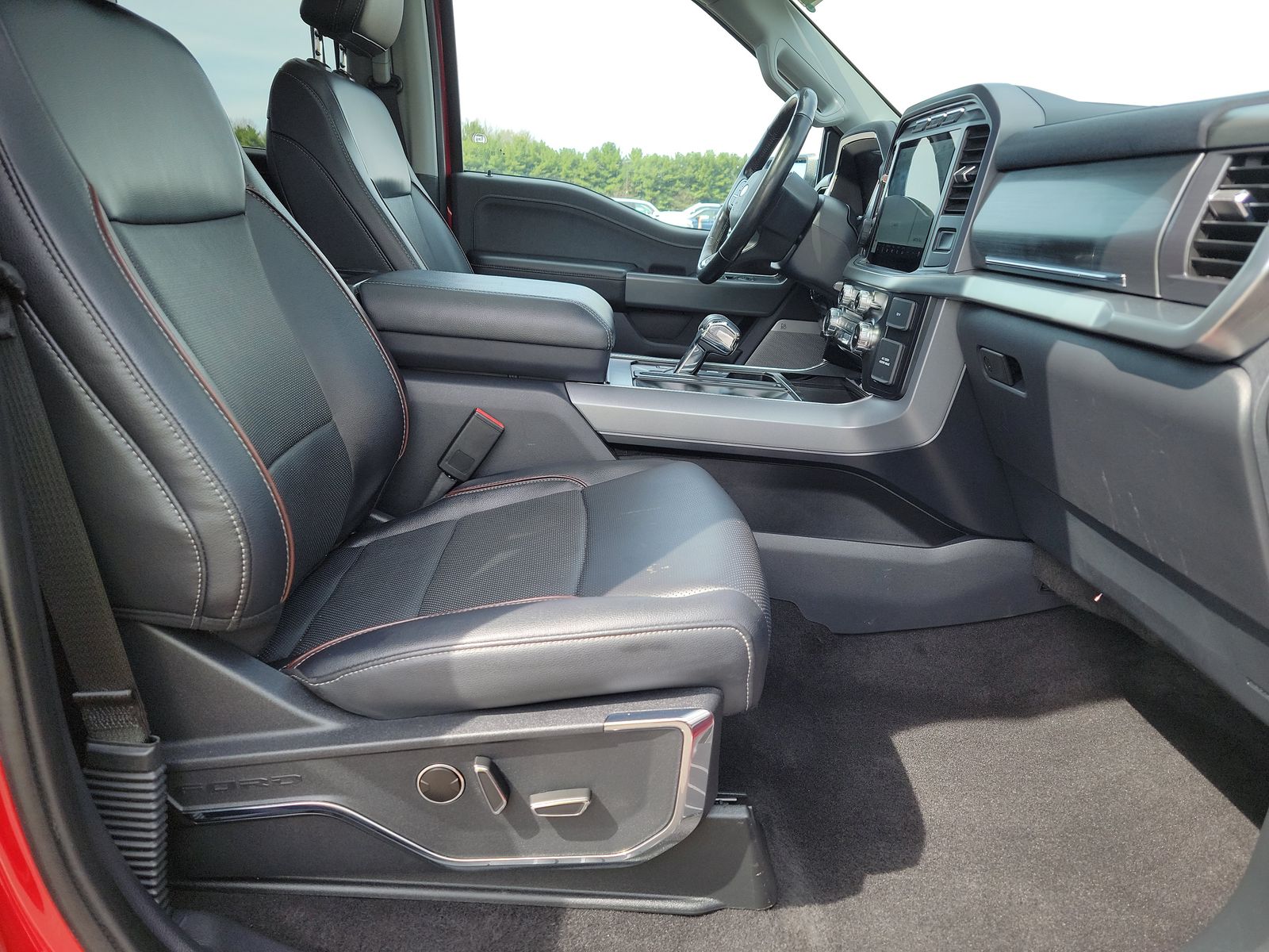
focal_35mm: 24
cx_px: 634
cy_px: 476
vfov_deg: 56.8
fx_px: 880
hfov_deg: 71.6
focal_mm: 6.7
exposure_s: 1/130
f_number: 1.8
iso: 50
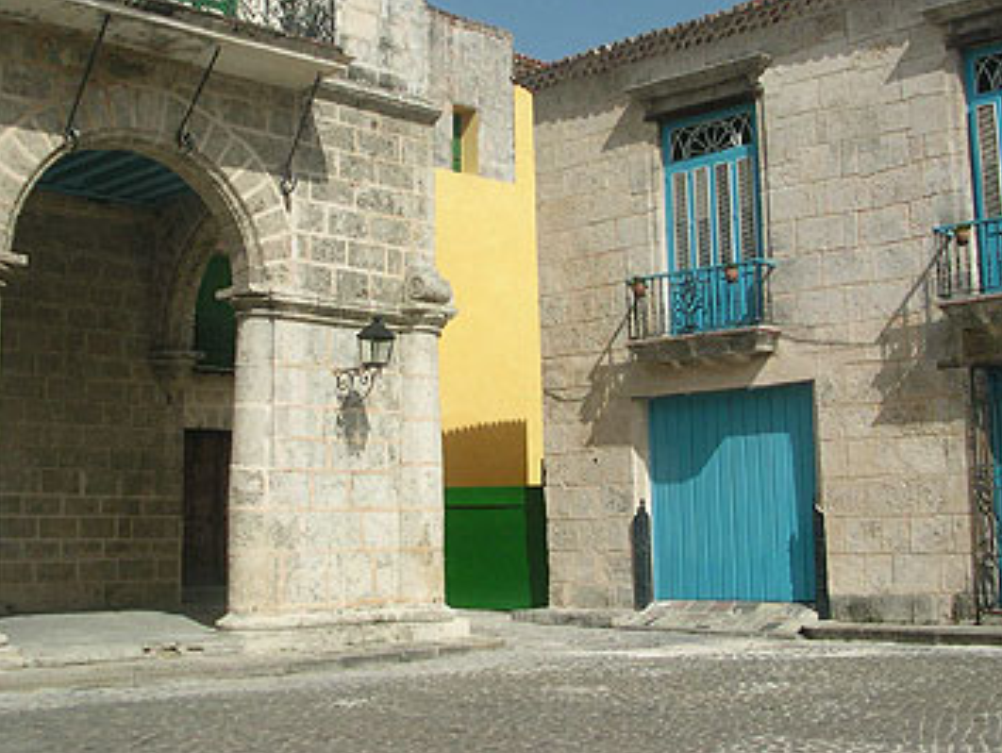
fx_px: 1361
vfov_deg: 30.9
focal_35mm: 47
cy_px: 334
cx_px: 521
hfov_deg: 40.4
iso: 100
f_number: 4.5
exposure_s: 1/694
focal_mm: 5.6
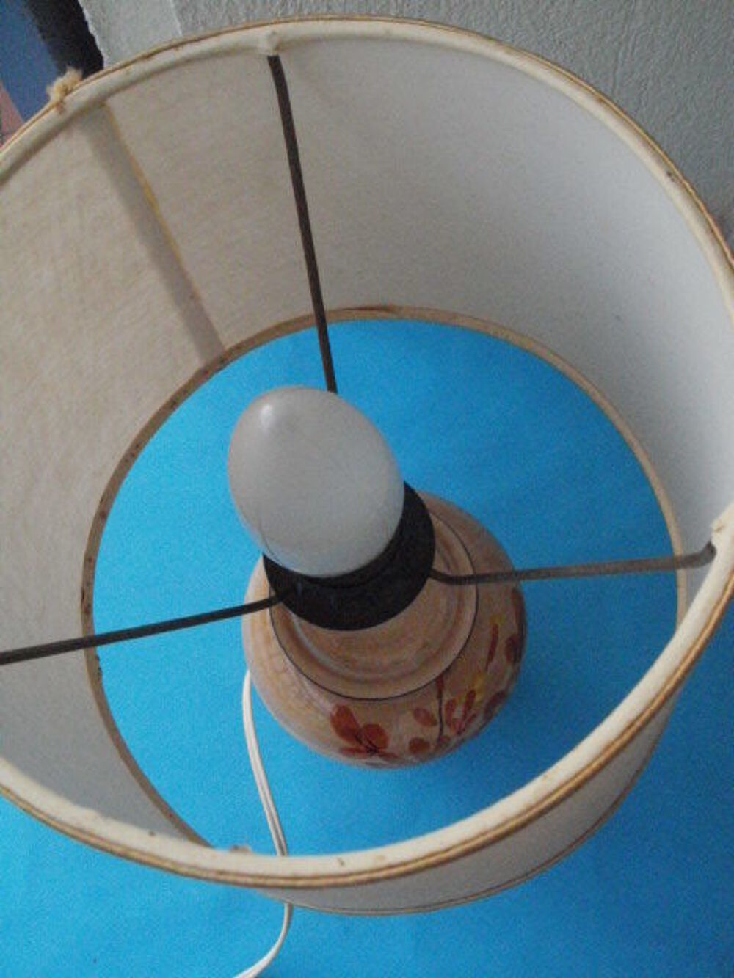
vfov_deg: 51.4
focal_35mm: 36
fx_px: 1018
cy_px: 489
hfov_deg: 39.7
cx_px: 367
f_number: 5.6
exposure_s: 1/400
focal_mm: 6.3
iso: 800
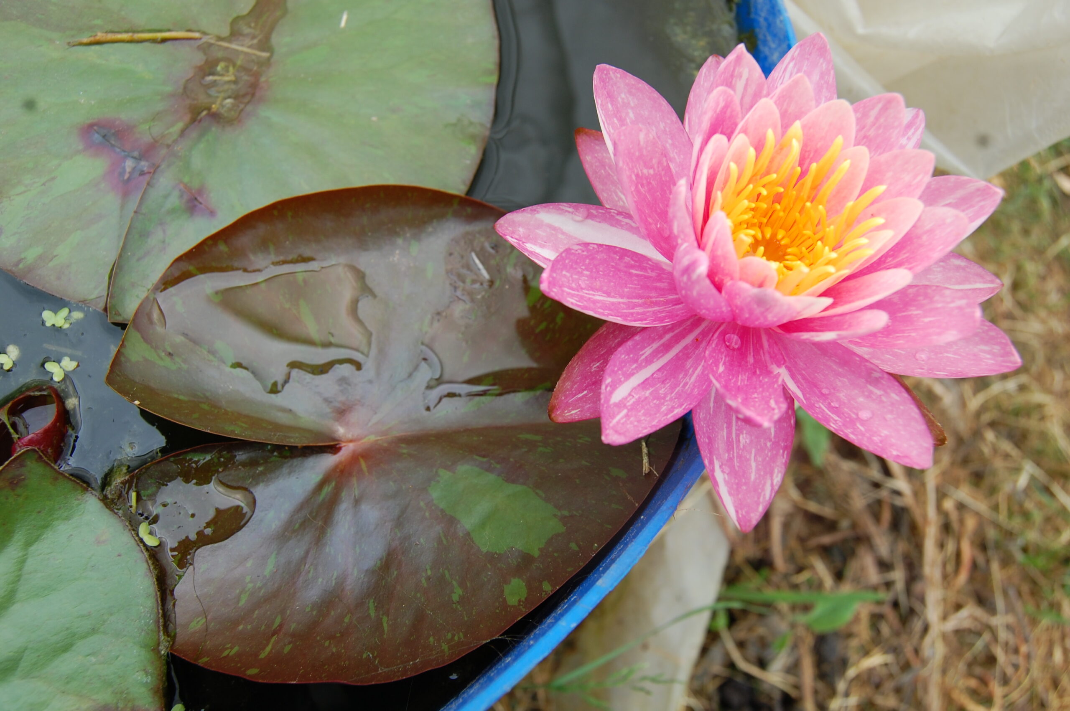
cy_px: 356
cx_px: 535
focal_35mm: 30
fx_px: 891
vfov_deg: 43.5
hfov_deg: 62.0
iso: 200
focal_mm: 20
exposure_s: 1/200
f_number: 7.1
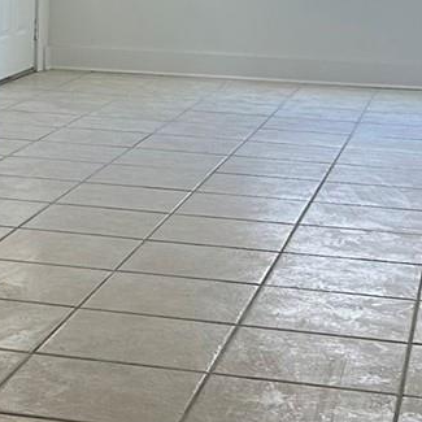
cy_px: -117
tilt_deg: +0.4
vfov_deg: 14.8
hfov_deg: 15.2
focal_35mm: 113
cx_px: 8
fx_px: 1559
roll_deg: -0.8
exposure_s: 1/120
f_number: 1.5
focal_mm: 5.7
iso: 80
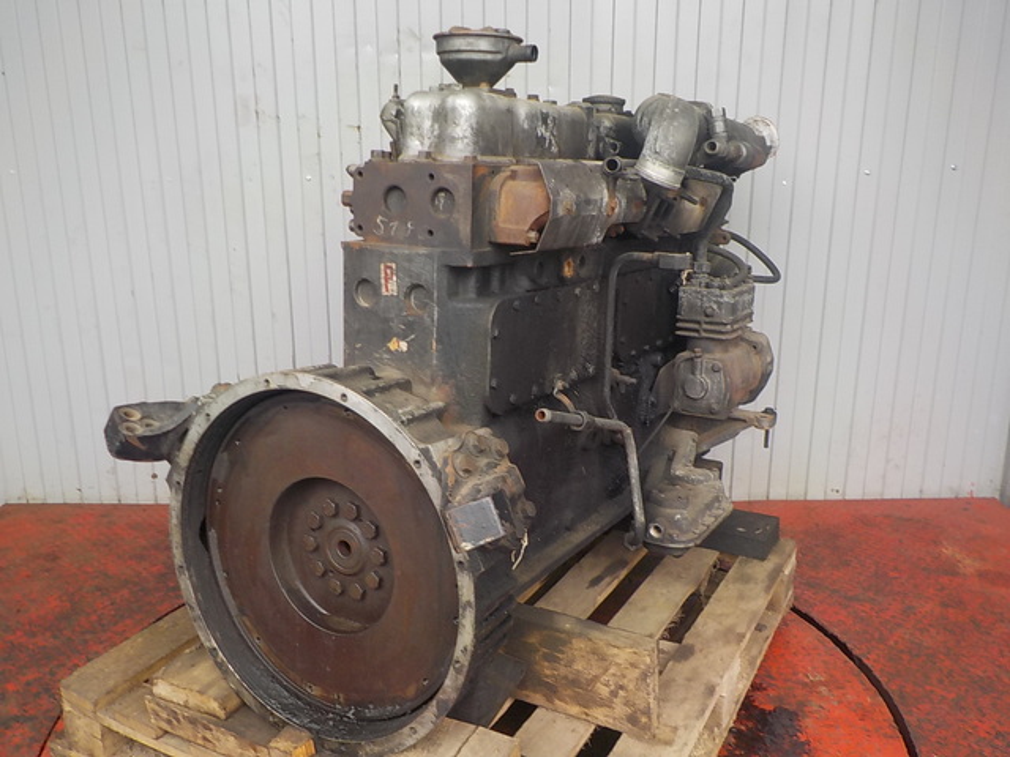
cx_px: 505
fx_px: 875
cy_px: 378
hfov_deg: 60.0
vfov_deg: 46.8
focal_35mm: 30
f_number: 3.3
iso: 125
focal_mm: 4.1
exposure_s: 1/40
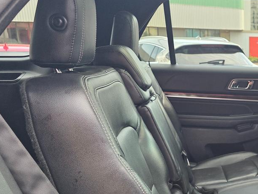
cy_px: 154
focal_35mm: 48
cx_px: 260
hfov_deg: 35.7
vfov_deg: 29.6
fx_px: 358
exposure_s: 1/180
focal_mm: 6.3
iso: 200
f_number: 1.7
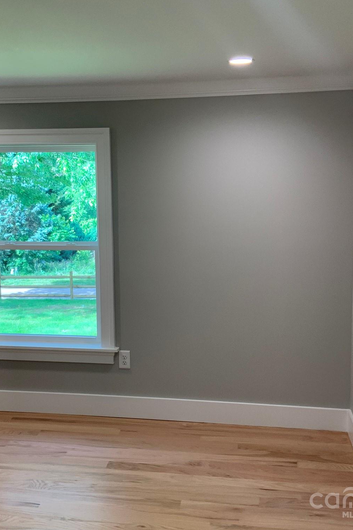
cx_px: 148
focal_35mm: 41
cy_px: 261
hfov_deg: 32.6
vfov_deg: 47.4
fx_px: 603
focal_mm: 3
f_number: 1.8
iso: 64
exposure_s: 1/120
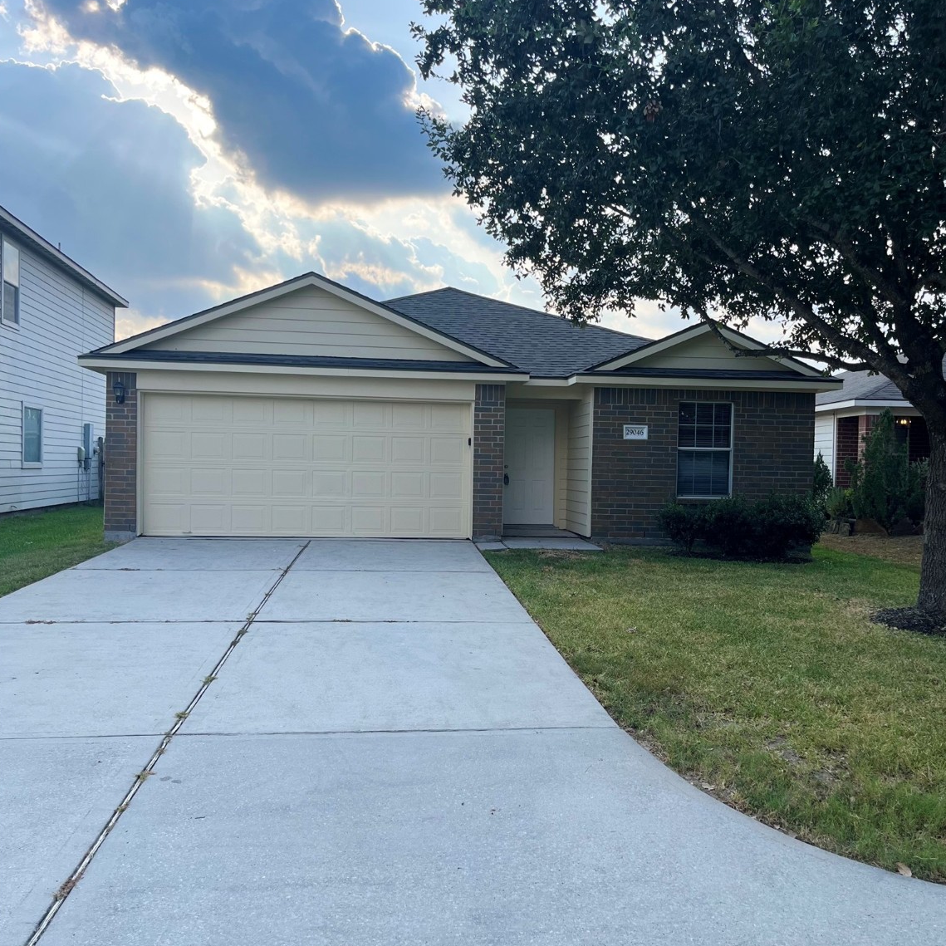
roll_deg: -1.1
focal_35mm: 31
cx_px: 473
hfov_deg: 52.5
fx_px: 958
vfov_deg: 52.5
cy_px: 479
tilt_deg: -1.1
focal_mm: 5.1
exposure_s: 1/2268
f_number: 1.6
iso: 50
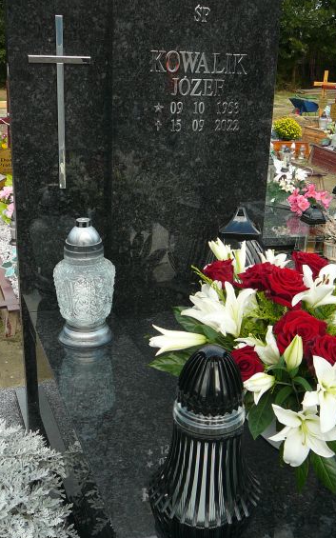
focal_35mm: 42
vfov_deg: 47.2
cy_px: 272
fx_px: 616
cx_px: 195
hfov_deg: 30.5
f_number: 2.8
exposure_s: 1/400
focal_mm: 5.2
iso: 80
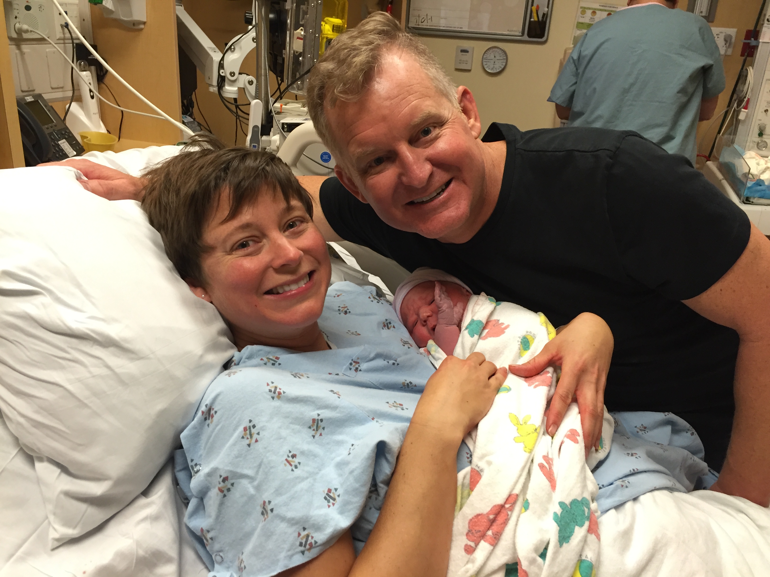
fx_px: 645
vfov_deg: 48.2
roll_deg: -5.5
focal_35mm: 29
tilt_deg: -21.2
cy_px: 288
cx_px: 385
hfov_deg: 61.7
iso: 125
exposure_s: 1/30
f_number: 2.2
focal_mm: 4.15
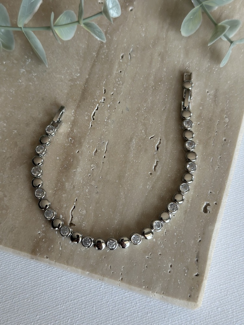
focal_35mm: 48
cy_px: 162
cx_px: 122
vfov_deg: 39.7
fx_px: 451
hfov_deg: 30.3
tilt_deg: -71.0
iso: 80
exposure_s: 1/121
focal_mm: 6.86
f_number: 1.78
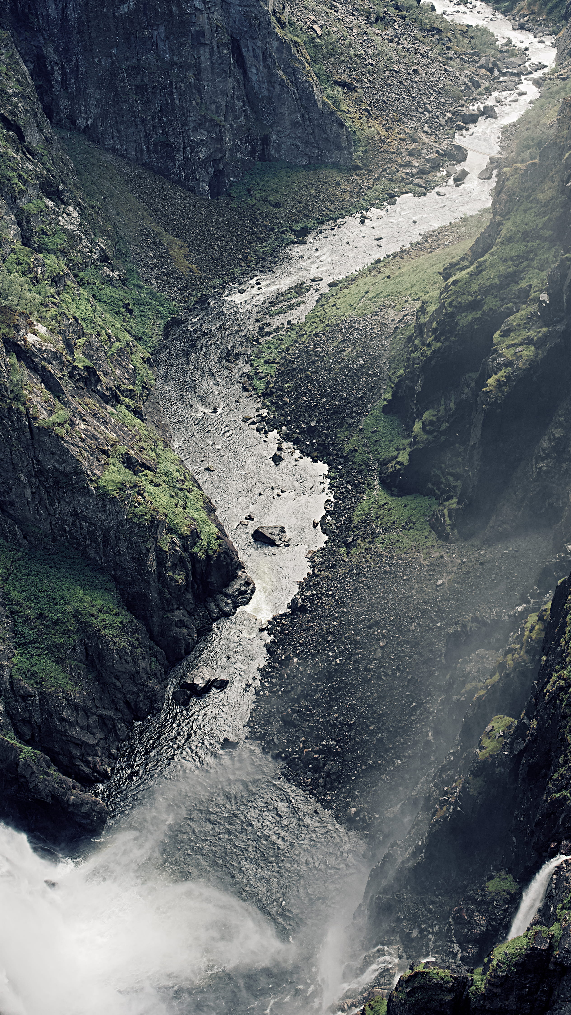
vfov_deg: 42.0
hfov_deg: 24.3
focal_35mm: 49
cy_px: 452
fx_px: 1319
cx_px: 365
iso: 640
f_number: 9
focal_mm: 35
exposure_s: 1/60
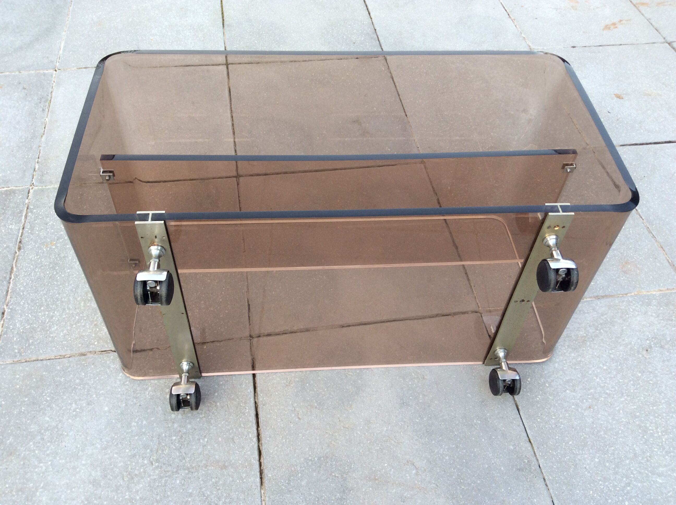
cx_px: 338
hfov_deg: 56.9
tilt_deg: -51.1
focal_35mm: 32
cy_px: 252
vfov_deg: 44.1
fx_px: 624
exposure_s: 1/120
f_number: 2.4
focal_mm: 3.3
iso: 32
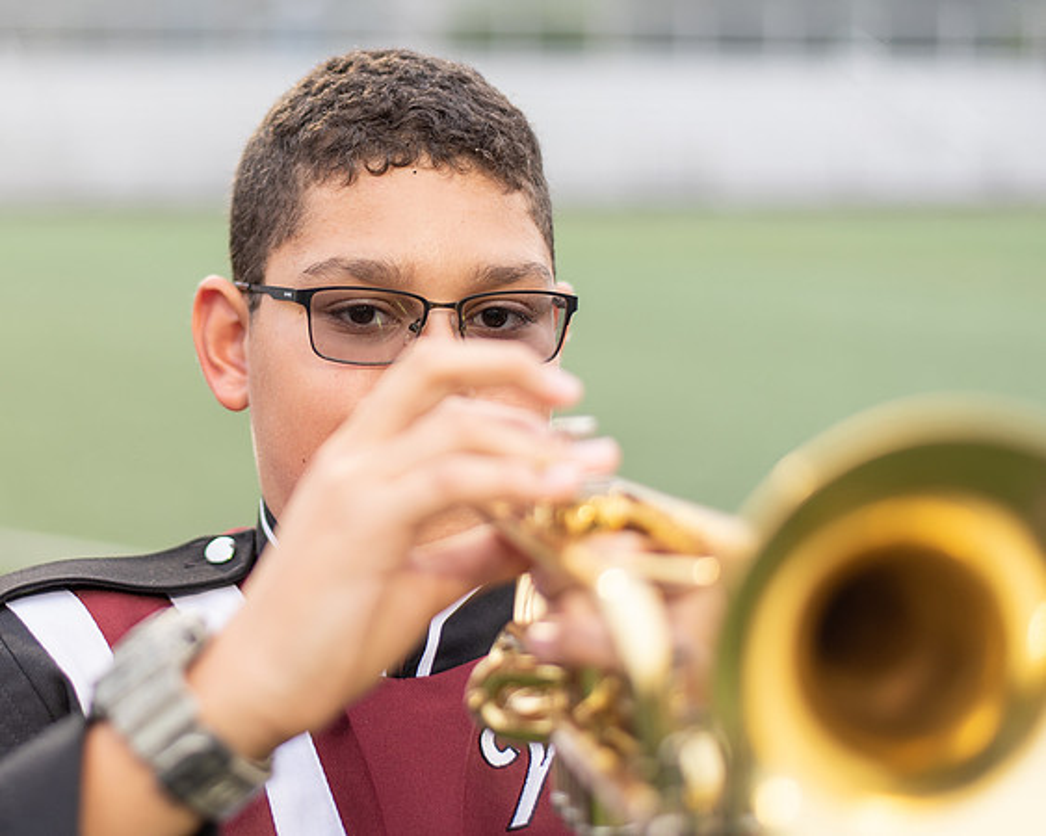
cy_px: 277
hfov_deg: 24.3
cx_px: 235
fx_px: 2397
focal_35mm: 77
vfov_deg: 19.7
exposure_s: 1/160
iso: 100
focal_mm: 50
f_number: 1.8
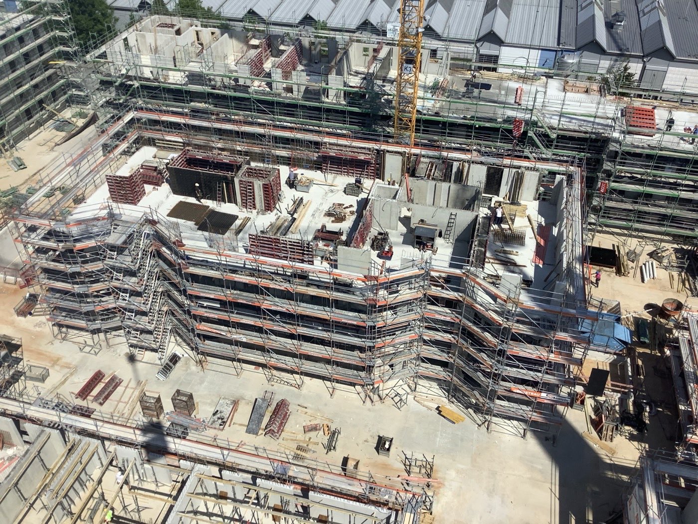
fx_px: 625
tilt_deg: -40.7
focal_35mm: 31
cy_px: 262
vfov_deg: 45.4
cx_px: 349
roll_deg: +3.8
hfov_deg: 58.4
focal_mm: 3.3
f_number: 2.4
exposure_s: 1/2469
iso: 25
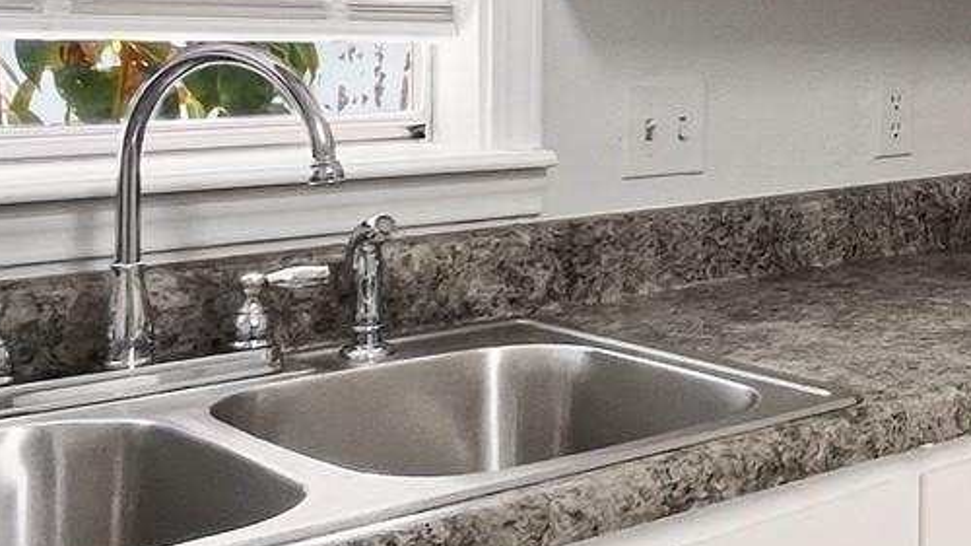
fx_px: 1493
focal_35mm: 58
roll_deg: -0.1
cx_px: 1181
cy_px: 41
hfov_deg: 30.3
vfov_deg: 20.2
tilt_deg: -0.9
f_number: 1.8
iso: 200
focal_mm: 1.6
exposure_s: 1/120
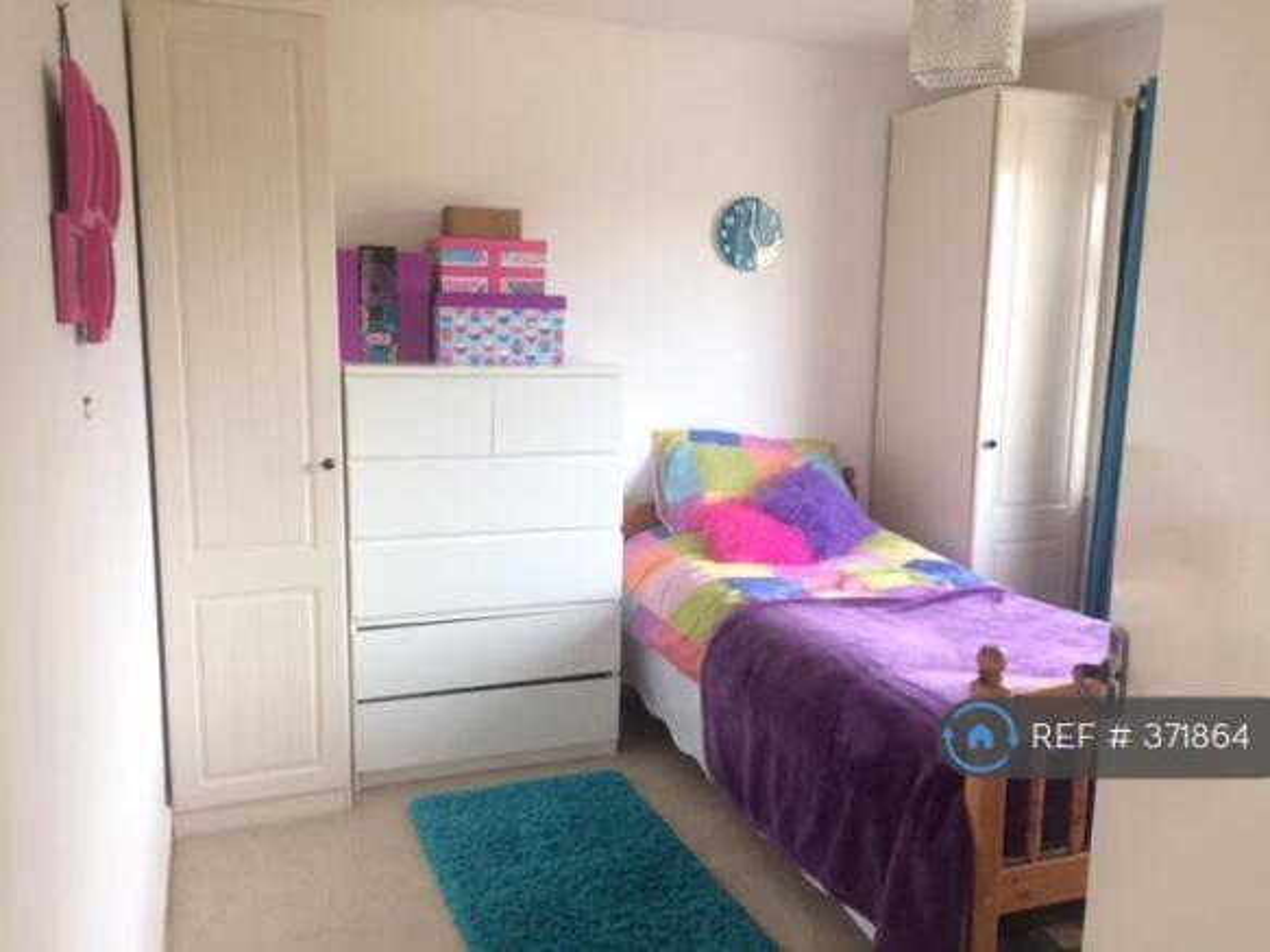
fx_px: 1064
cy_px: 476
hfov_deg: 61.7
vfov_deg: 48.2
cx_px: 635
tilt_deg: -8.7
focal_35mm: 29
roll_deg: -0.2
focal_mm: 4.15
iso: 64
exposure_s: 1/33
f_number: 2.2
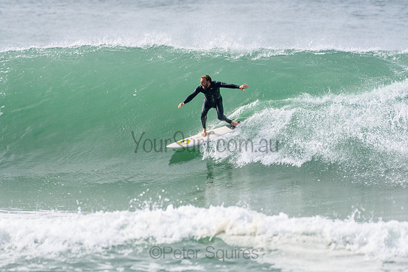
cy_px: 136
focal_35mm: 750
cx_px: 204
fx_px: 8502
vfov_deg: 1.8
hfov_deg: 2.7
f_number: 5.6
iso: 360
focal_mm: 500
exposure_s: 1/2000
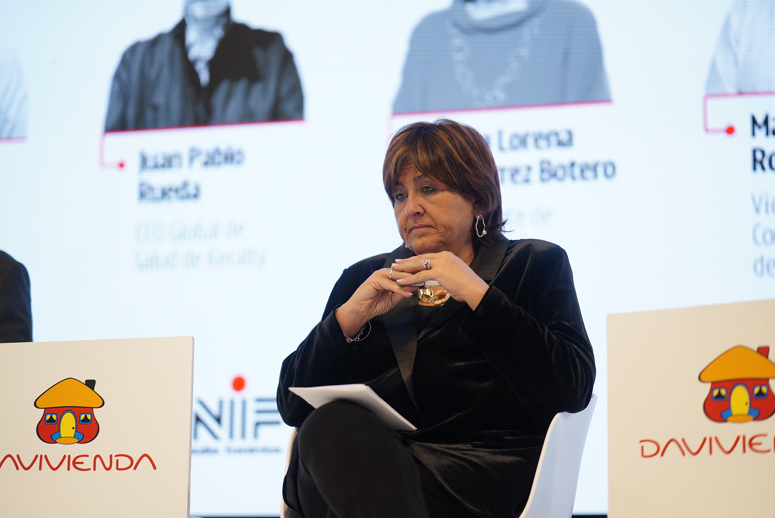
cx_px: 388
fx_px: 1831
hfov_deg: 23.9
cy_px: 259
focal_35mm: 85
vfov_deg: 16.1
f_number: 1.6
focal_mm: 85
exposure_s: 1/200
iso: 200
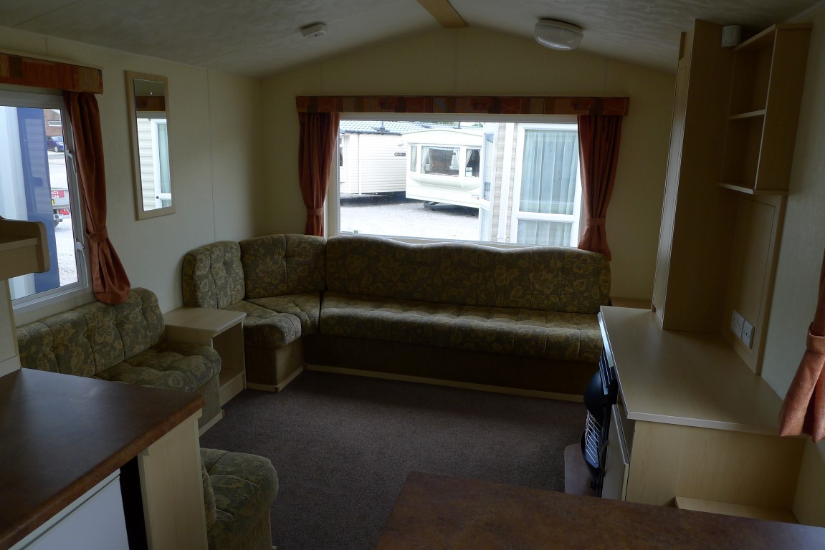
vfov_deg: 53.2
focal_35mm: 24
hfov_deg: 73.7
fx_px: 550
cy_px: 275
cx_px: 412
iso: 80
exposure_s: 1/125
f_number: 2.8
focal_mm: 5.1
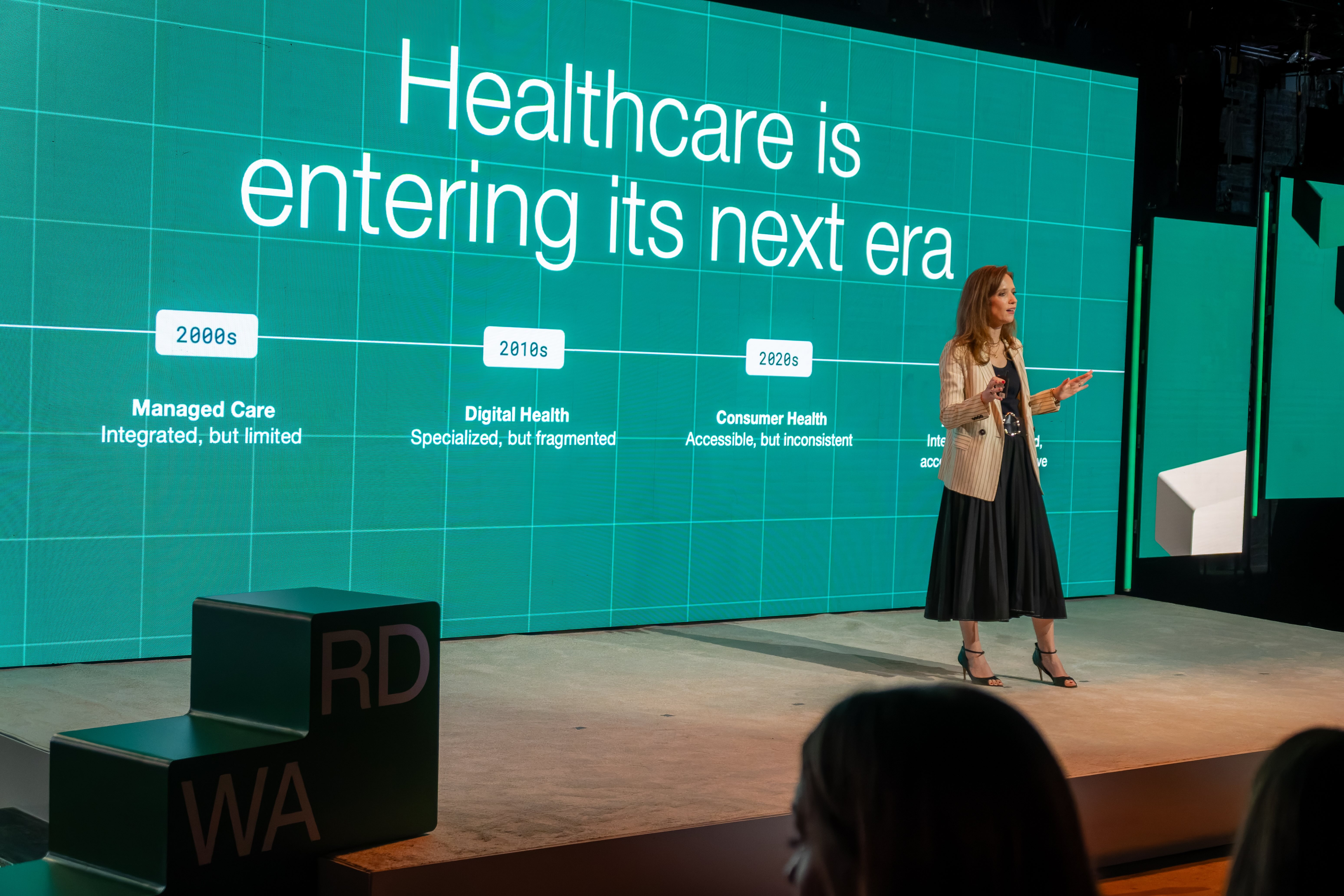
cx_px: 672
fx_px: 1848
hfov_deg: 40.0
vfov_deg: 27.3
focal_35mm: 50
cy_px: 448
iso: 1250
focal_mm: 33
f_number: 4
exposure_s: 1/160
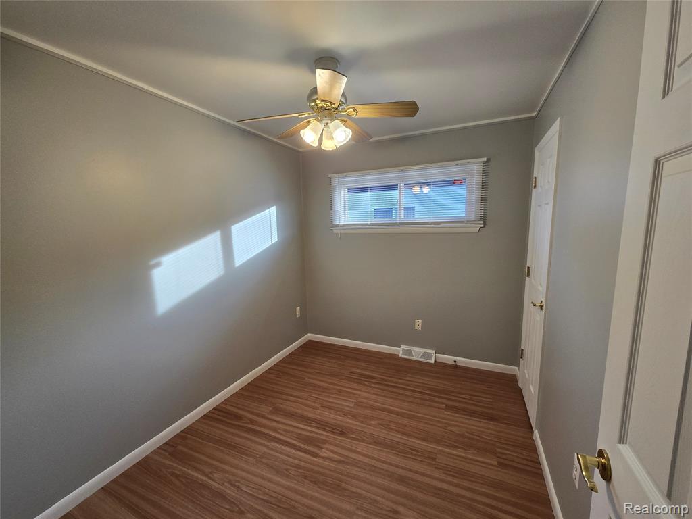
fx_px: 260
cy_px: 260
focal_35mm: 13
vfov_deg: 89.9
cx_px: 346
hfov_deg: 106.2
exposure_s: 1/120
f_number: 2.2
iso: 100
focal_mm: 2.2
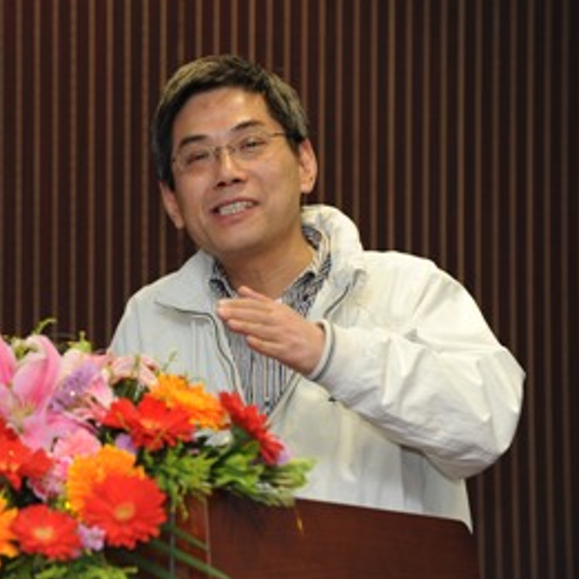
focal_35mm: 277
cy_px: 262
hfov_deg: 6.3
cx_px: 89
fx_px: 5242
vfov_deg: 6.3
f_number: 4.5
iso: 640
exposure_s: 1/80
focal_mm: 190
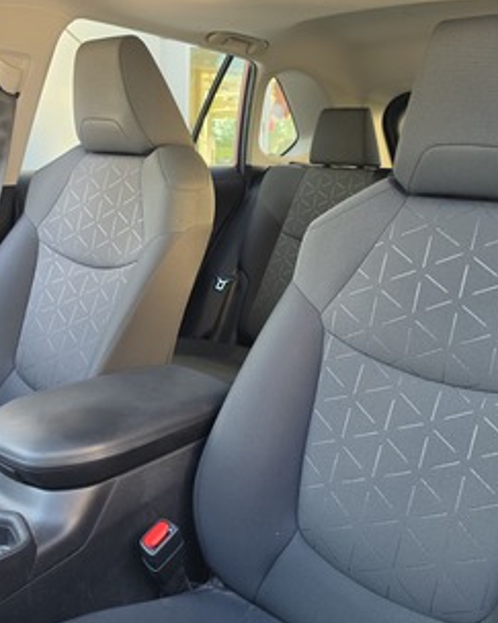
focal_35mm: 31
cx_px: 246
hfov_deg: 47.1
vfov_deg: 57.2
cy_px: 310
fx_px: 571
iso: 125
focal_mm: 6.5
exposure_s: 1/180
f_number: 1.4
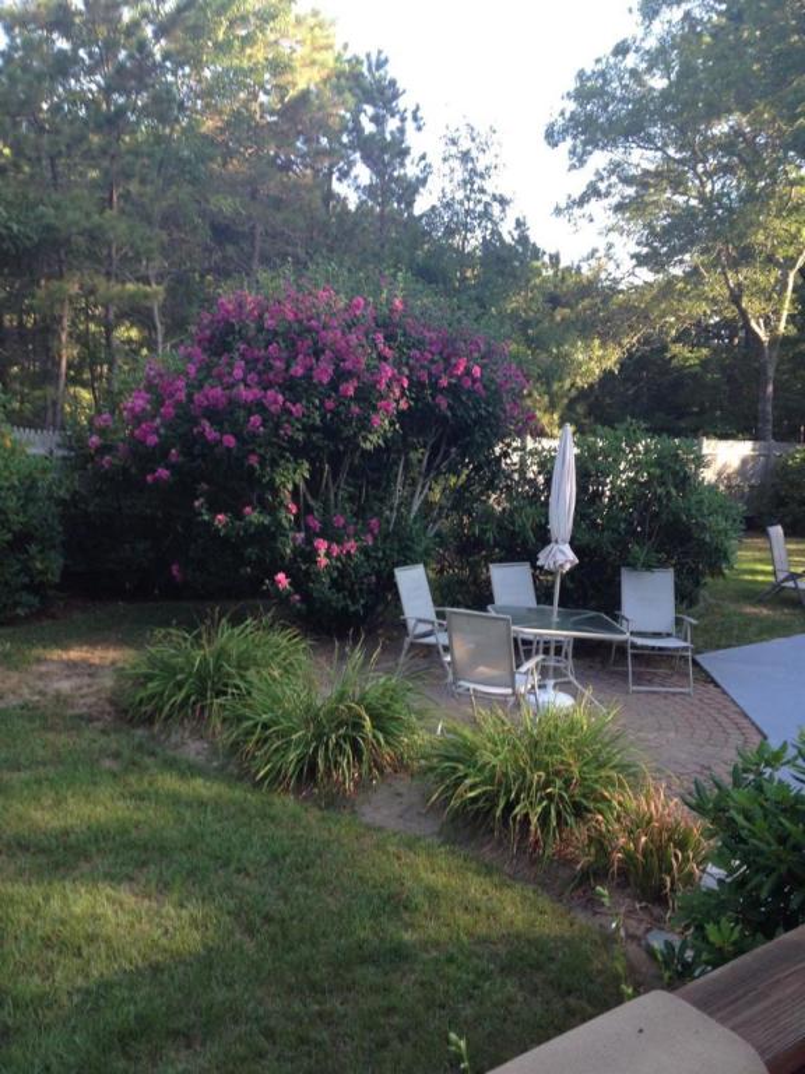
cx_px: 402
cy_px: 537
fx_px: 1085
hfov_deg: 40.7
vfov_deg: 52.6
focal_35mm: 35
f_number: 2.4
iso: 50
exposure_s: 1/147
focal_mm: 4.28
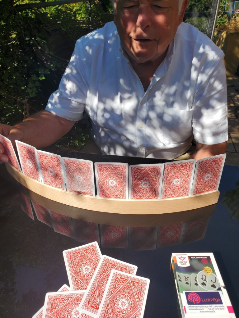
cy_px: 159
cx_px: 120
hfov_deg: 53.1
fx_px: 239
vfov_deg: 67.3
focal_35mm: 26
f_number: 2.4
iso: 50
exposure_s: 1/1476
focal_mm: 4.3
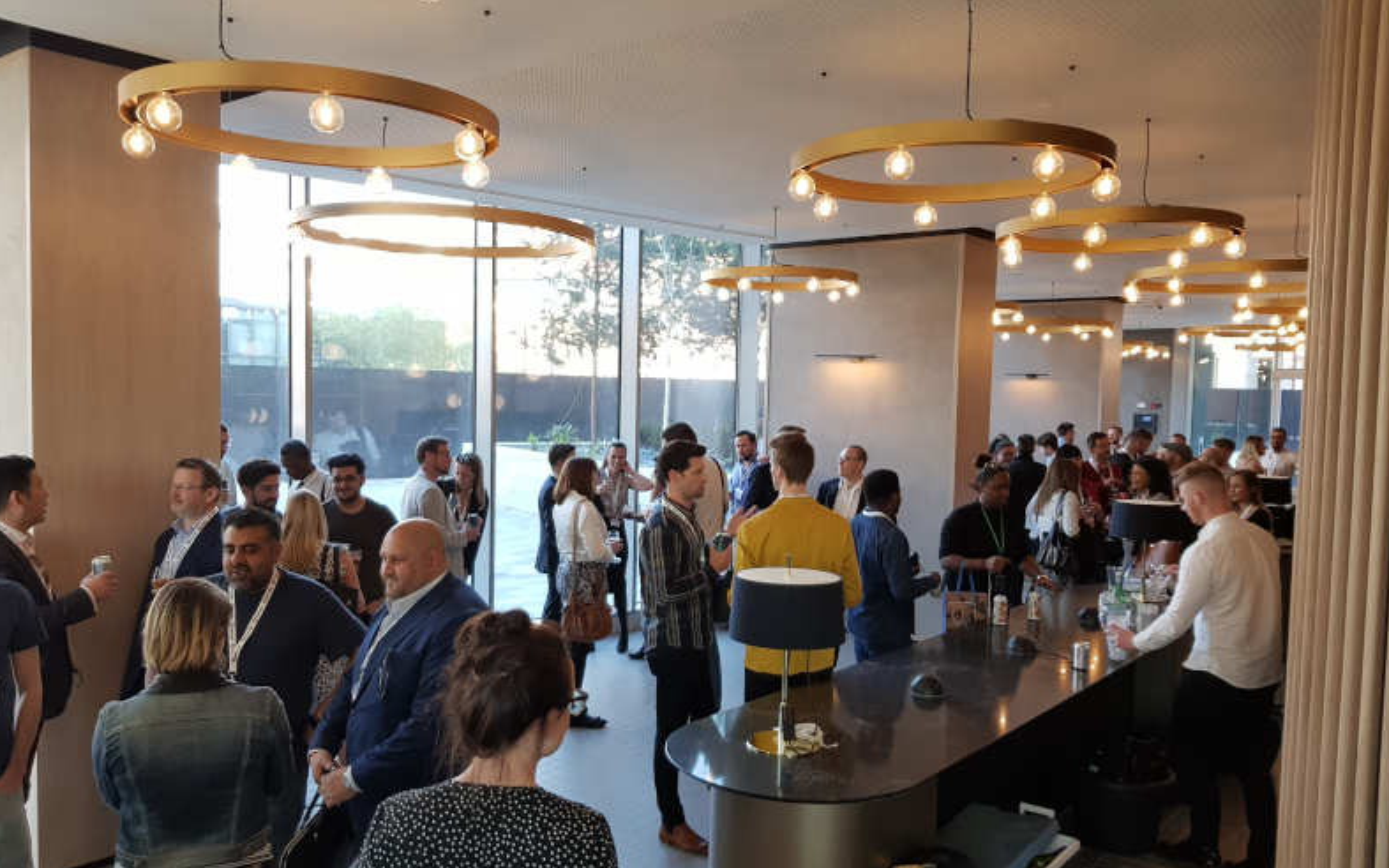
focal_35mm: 28
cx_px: 699
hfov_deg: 66.5
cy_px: 441
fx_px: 1060
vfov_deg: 44.5
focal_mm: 4.2
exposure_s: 1/100
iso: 100
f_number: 1.7
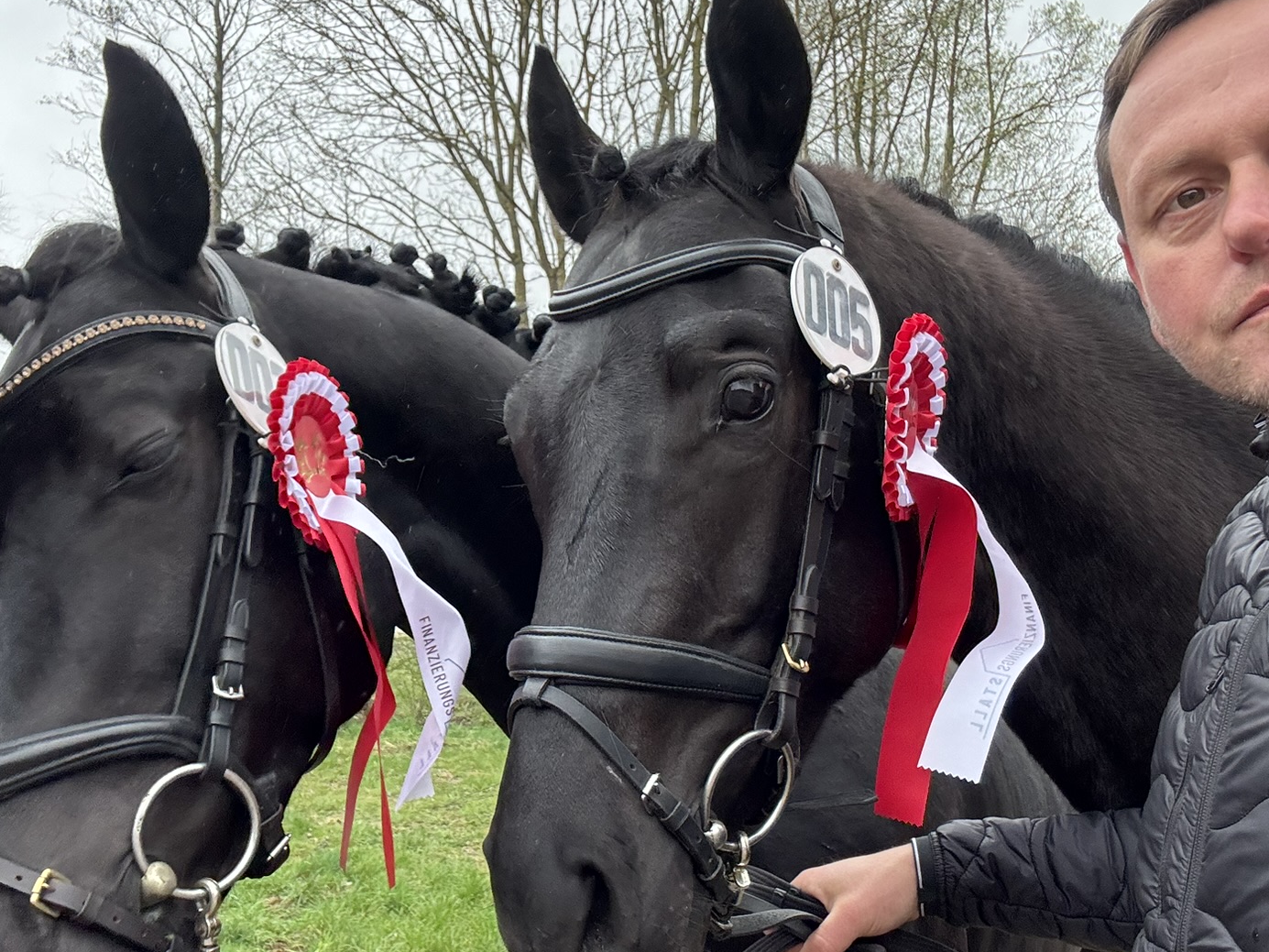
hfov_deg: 53.9
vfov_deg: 41.7
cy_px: 525
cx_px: 572
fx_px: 1247
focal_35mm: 34
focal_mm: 2.69
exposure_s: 1/121
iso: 40
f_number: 1.9
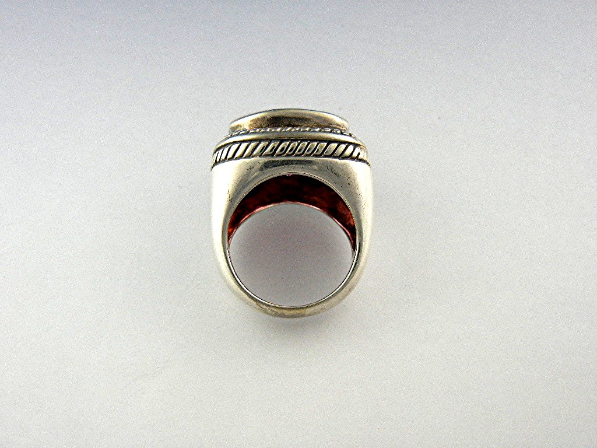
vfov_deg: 24.8
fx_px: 1018
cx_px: 298
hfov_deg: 32.7
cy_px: 224
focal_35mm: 59
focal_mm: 10.6
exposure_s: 1/60
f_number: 4
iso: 283
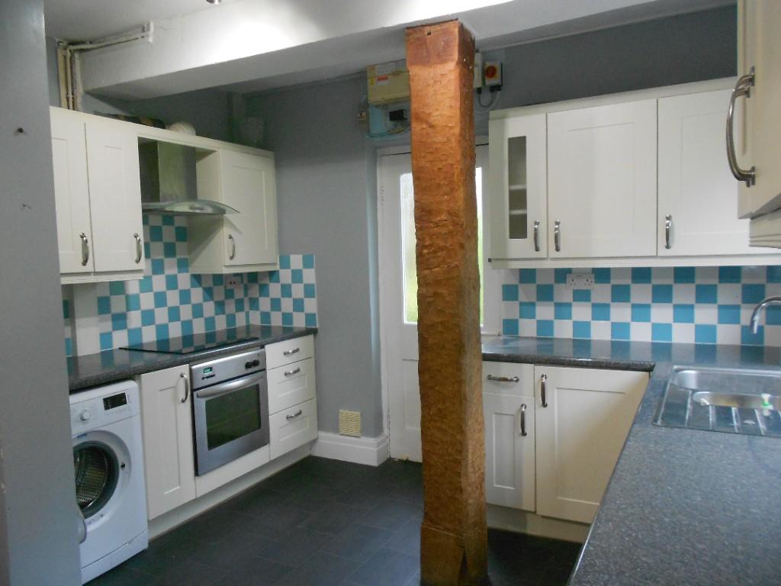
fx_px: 587
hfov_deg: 67.3
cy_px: 293
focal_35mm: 26
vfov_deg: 53.1
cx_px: 390
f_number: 3.2
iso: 400
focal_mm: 4.6
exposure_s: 1/30
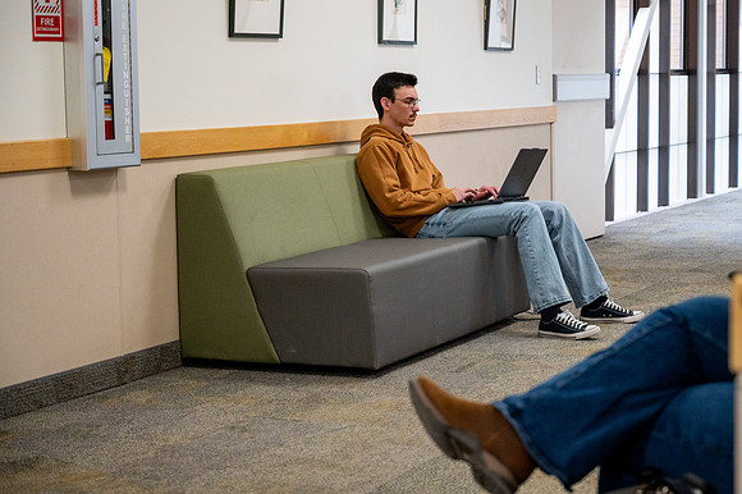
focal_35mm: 81
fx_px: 1660
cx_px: 409
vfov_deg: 16.9
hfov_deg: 25.2
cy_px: 210
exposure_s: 1/400
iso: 2000
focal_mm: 70
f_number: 4
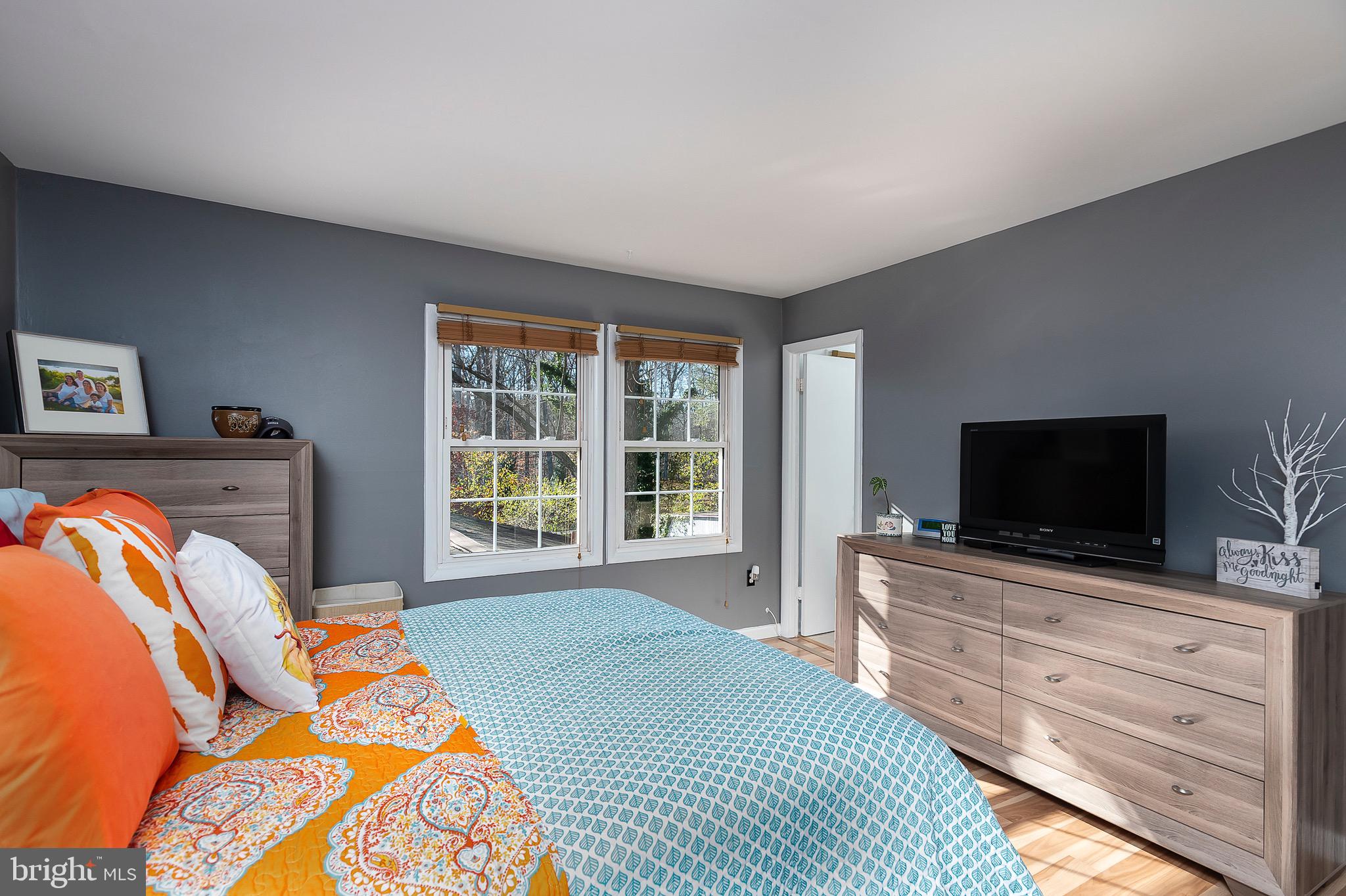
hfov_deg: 93.3
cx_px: 673
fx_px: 635
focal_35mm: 17
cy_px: 448
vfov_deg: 70.4
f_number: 9
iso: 320
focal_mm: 17
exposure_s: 1/200
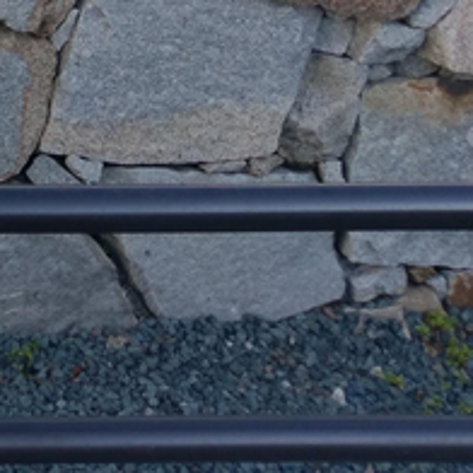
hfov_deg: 15.0
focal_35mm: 94
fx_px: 1453
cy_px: -193
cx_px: -480
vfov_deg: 17.1
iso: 100
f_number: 1.8
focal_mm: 4.58
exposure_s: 1/733
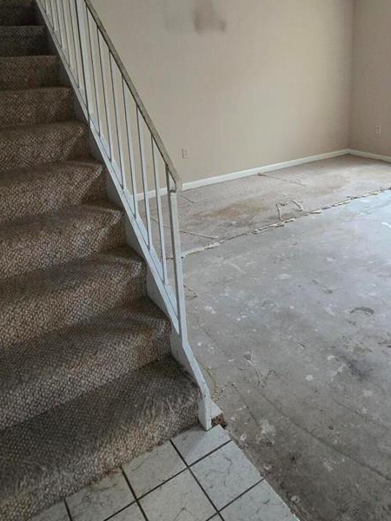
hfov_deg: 52.7
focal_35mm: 26
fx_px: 392
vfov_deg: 64.6
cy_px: 153
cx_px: 235
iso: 640
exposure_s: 1/60
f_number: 2.2
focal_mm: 2.2
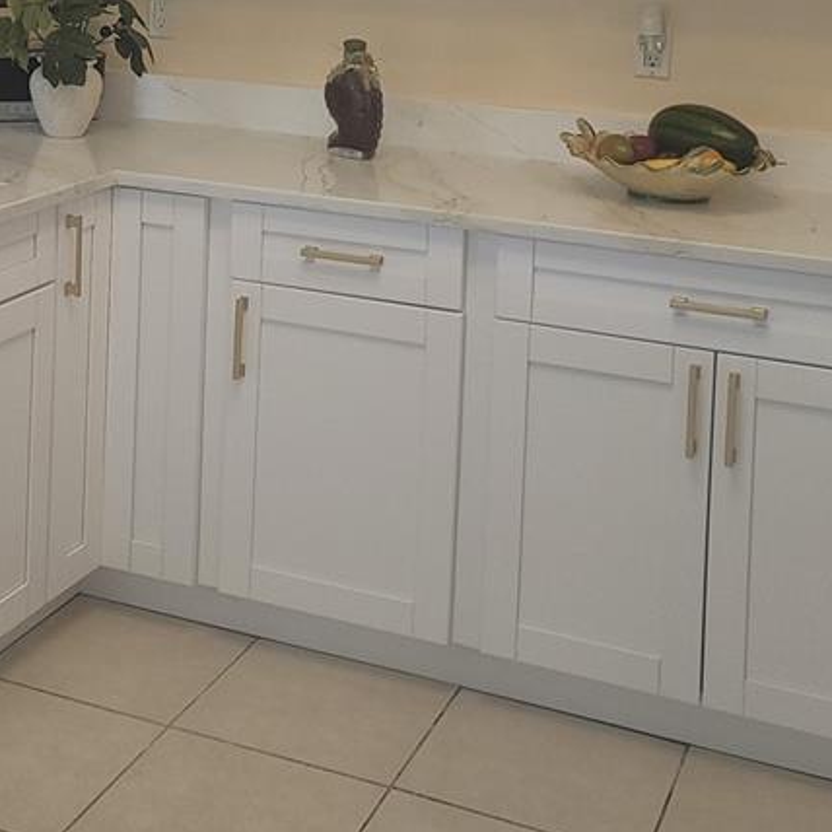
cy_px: -51
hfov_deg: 27.3
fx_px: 1686
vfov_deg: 25.9
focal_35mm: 62
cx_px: 187
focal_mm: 7
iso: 80
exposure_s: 1/60
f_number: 1.8
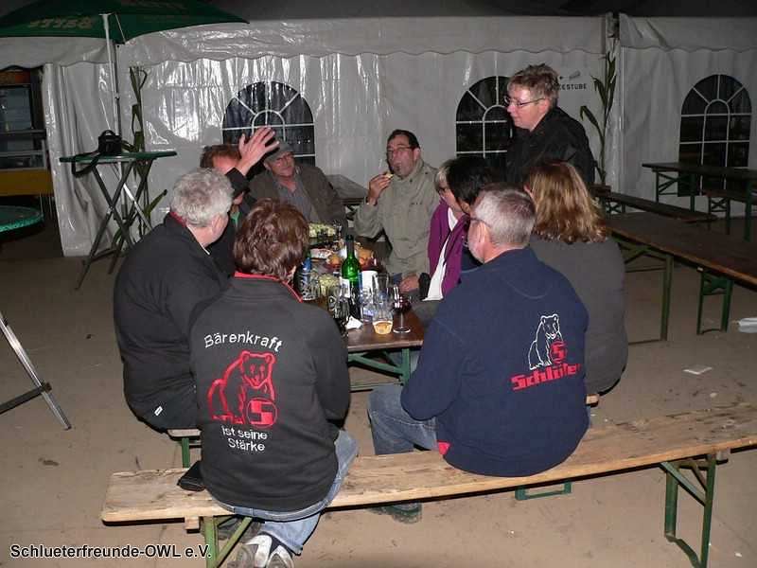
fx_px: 787
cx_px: 378
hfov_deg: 51.4
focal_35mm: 36
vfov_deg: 39.7
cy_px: 284
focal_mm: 6
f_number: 2.8
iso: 200
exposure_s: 1/60
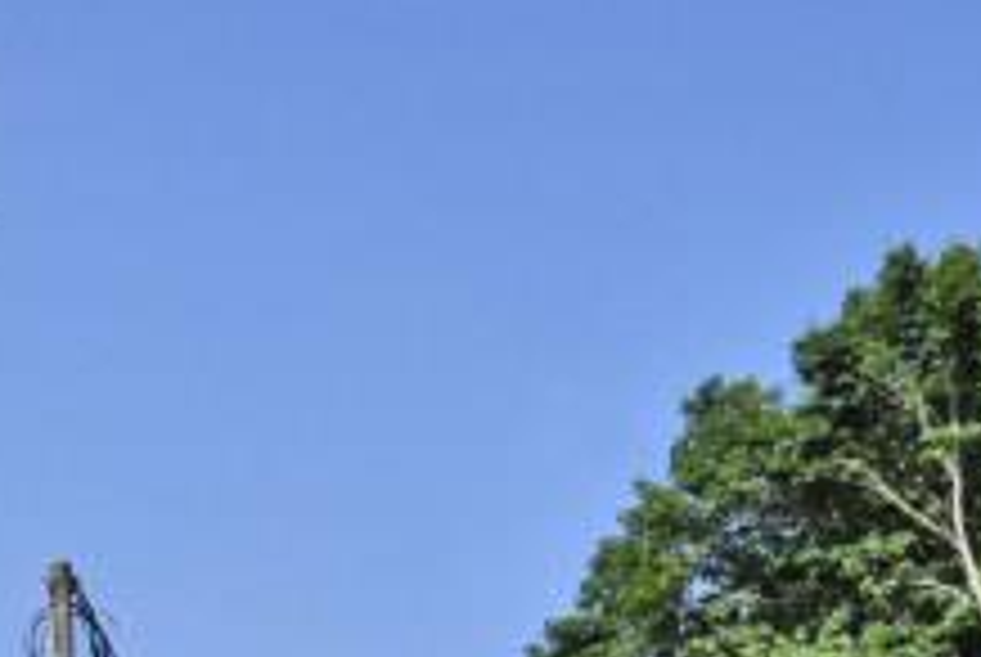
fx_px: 4311
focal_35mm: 158
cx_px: -1336
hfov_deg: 11.0
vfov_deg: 8.0
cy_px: 1652
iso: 100
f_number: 7.1
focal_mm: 23
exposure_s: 1/400
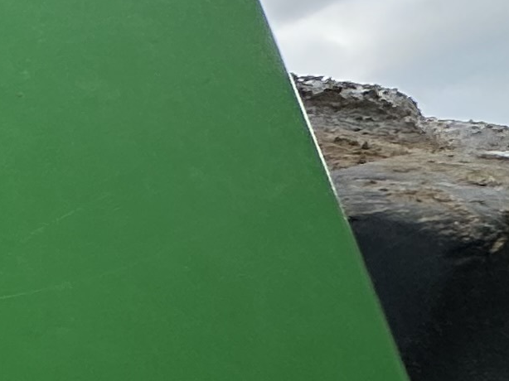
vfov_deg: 15.1
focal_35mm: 92
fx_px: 1352
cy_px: 527
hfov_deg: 11.3
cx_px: -1046
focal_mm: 2.22
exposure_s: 1/734
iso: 40
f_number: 2.2
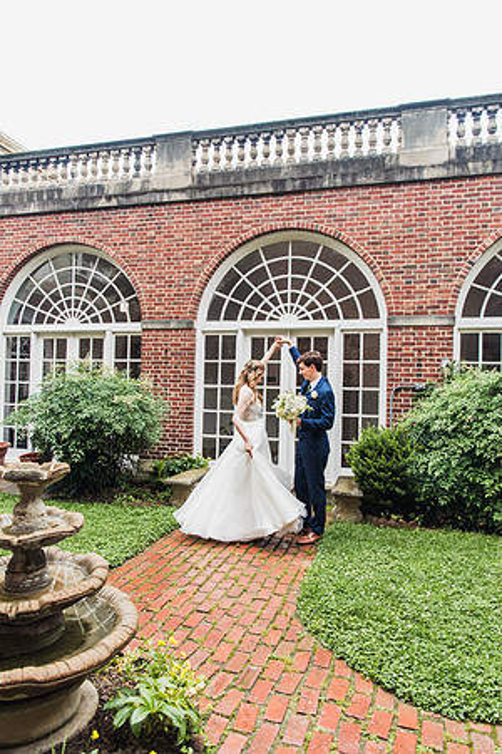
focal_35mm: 24
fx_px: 502
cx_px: 251
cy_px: 377
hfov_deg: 53.1
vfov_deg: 73.7
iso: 1000
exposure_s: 1/250
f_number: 5
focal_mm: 24
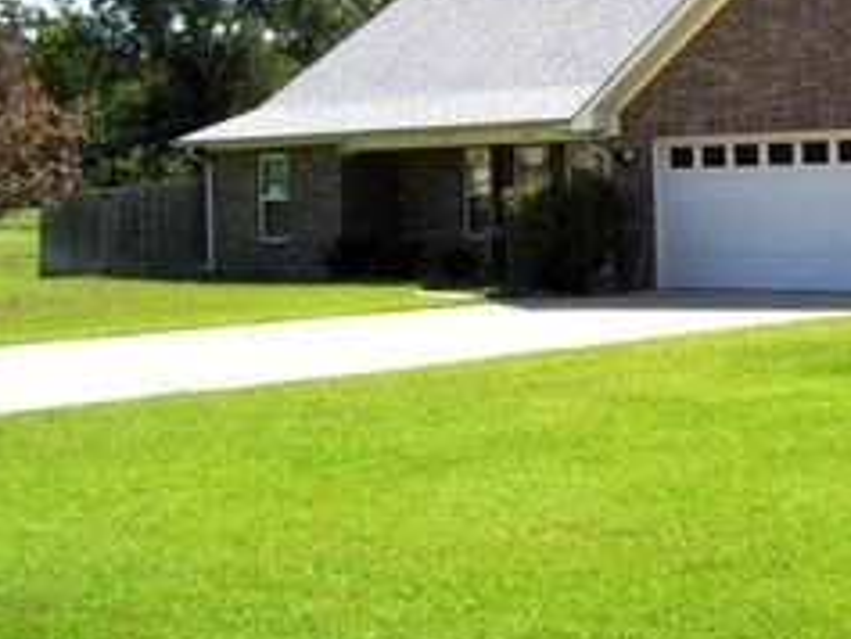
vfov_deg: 19.3
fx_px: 1869
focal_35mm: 76
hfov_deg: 24.4
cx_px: 865
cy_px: 185
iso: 80
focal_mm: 6
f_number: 4.8
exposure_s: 1/500
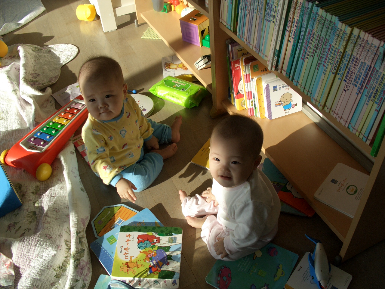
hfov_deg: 55.4
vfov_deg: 42.9
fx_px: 367
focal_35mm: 33
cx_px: 192
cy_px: 144
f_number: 4
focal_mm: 7.1
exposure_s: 1/320
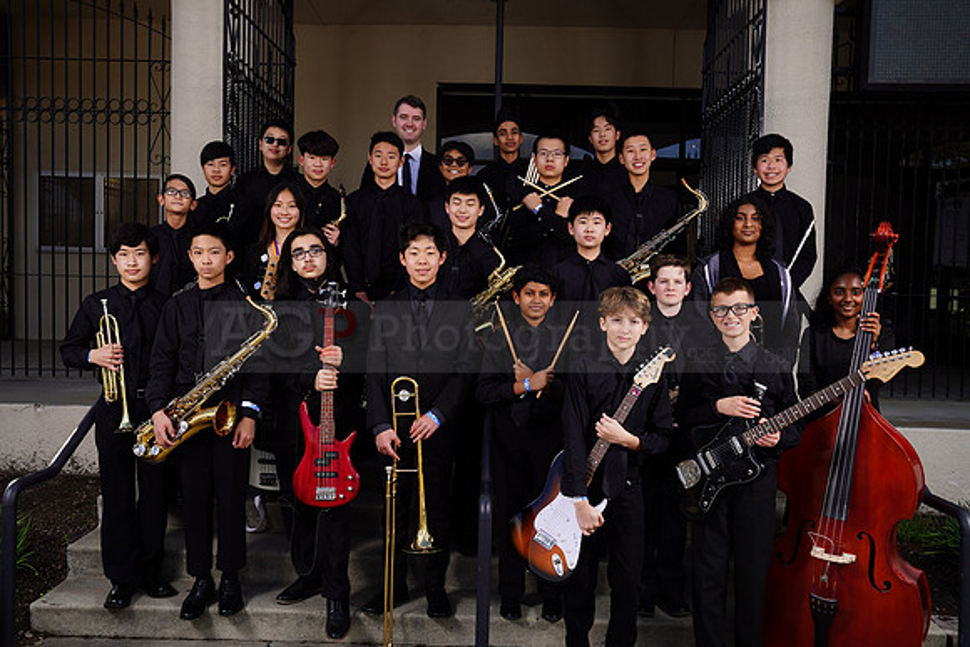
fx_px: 862
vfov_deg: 41.1
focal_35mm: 32
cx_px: 485
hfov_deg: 58.7
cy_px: 324
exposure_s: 1/200
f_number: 8
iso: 100
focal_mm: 32
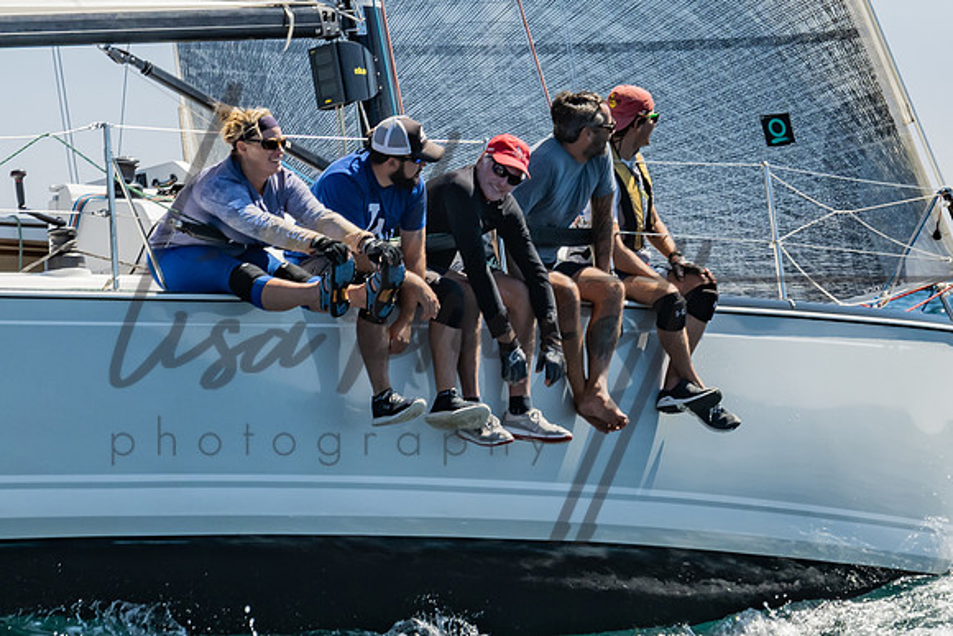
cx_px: 308
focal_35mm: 257
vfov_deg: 5.3
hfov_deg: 8.0
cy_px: 52
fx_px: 6799
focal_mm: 94
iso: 160
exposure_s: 1/500
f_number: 6.3
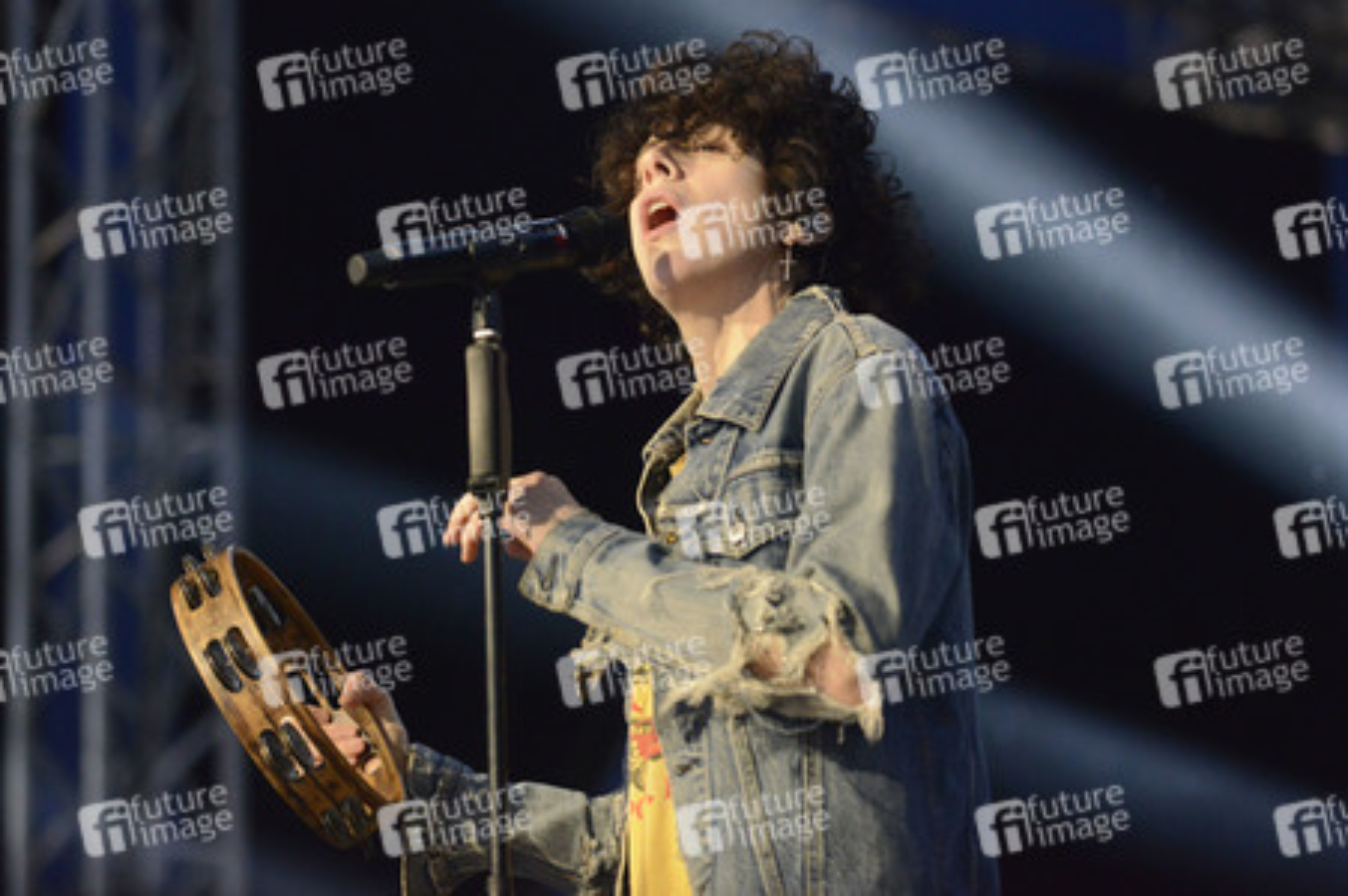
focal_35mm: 120
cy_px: 448
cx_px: 674
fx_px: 4490
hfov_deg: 17.1
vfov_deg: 11.4
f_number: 2.8
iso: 6400
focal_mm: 120
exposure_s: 1/320
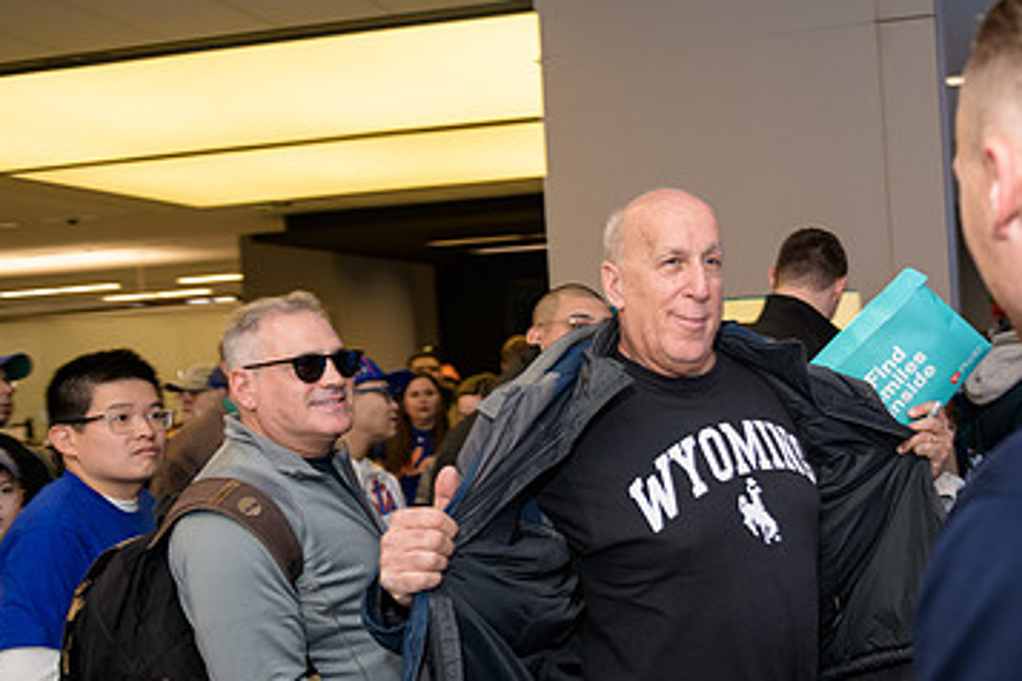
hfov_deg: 47.3
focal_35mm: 39
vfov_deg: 34.2
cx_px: 796
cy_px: 356
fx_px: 1107
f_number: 3.2
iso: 400
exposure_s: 1/125
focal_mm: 24
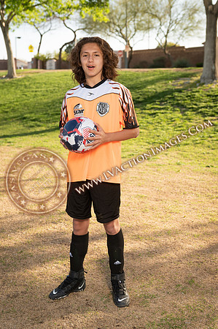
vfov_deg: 39.6
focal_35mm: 50
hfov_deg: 26.9
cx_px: 109
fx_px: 455
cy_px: 164
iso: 100
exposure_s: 1/250
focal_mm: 50
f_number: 4
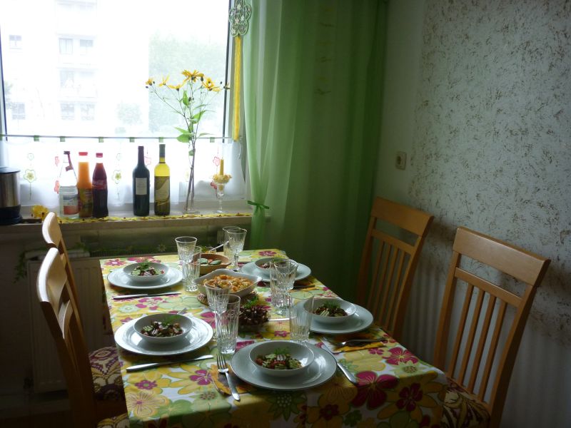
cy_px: 214
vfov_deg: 42.9
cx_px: 286
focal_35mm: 33
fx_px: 544
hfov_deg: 55.4
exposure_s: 1/80
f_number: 2.8
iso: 160
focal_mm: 5.5
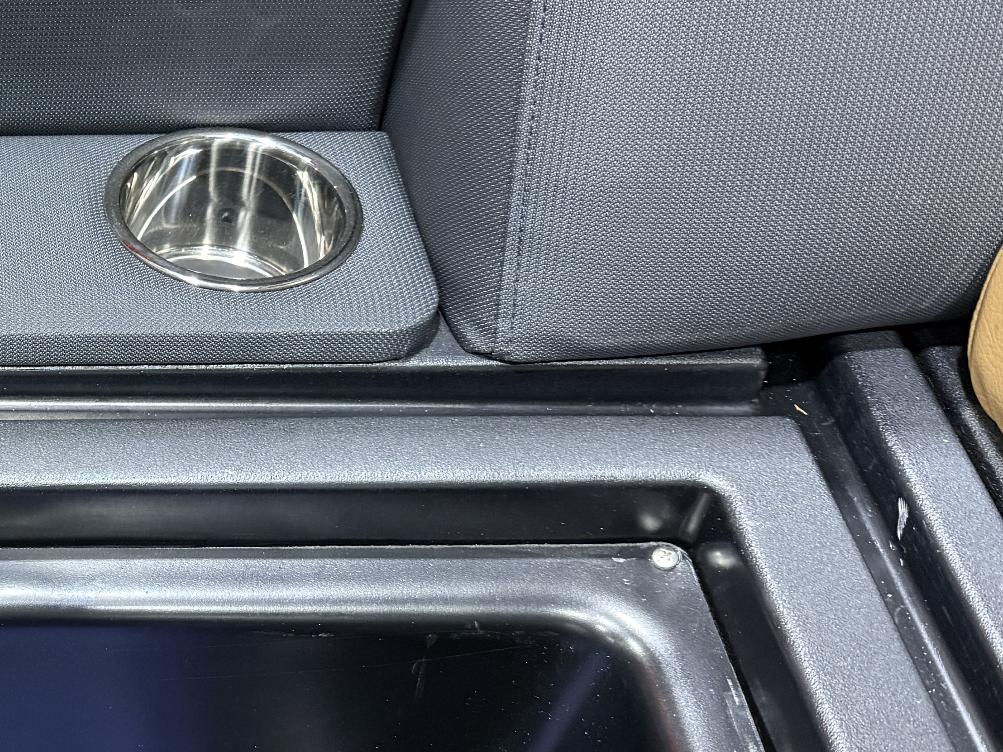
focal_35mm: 61
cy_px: 464
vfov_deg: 24.0
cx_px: -193
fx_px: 1768
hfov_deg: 27.9
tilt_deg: -48.6
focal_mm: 6.76
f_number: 1.78
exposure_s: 1/60
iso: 320
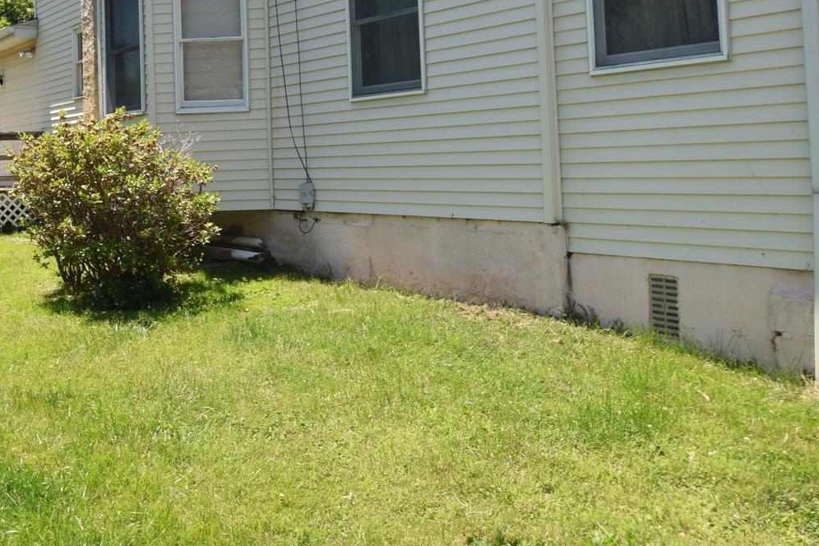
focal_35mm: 37
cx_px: 295
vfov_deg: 34.4
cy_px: 79
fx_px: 842
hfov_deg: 51.2
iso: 100
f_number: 6.3
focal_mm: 12
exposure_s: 1/160
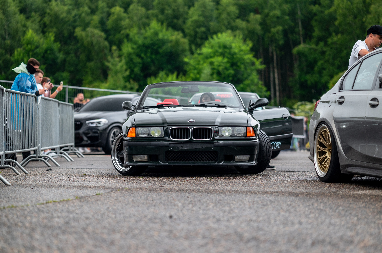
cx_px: 198
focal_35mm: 90
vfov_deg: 15.1
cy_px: 128
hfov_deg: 22.6
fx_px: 957
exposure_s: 1/400
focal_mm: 85
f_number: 2
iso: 500
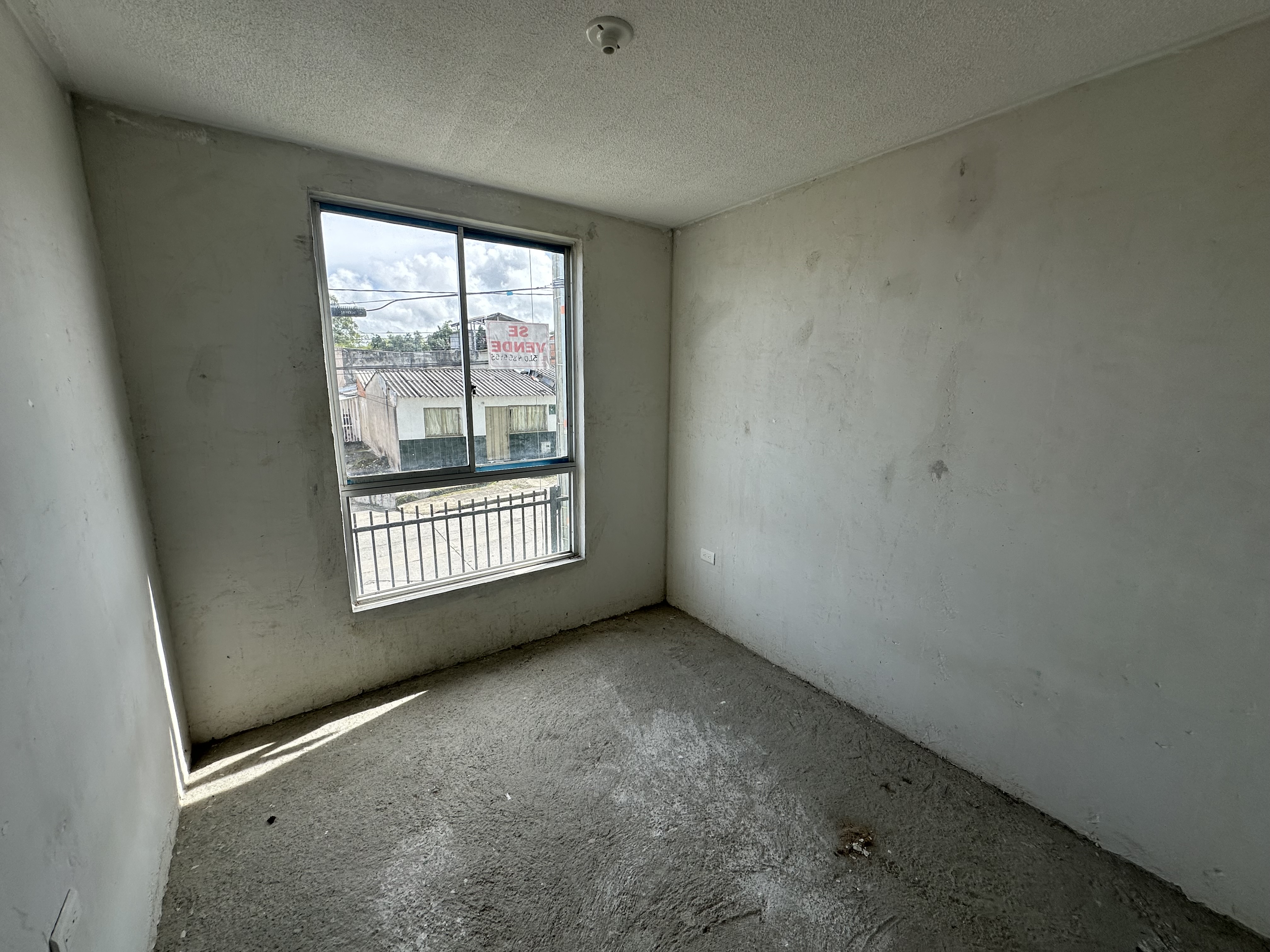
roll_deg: -0.5
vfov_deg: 85.7
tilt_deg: -10.2
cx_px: 635
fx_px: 514
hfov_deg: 102.1
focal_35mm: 14
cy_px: 476
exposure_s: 1/513
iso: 40
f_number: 2.2
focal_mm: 2.22
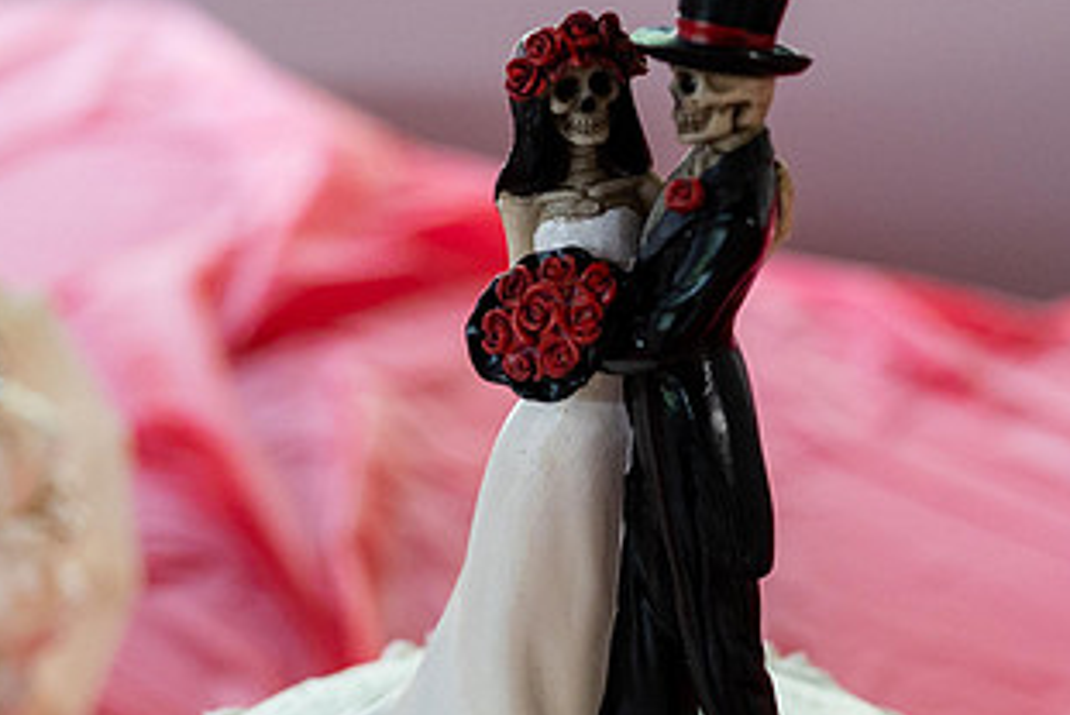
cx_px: 552
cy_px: 392
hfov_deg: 20.0
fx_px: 3034
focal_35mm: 102
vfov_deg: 13.4
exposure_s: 1/160
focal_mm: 35
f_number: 2.8
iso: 1250
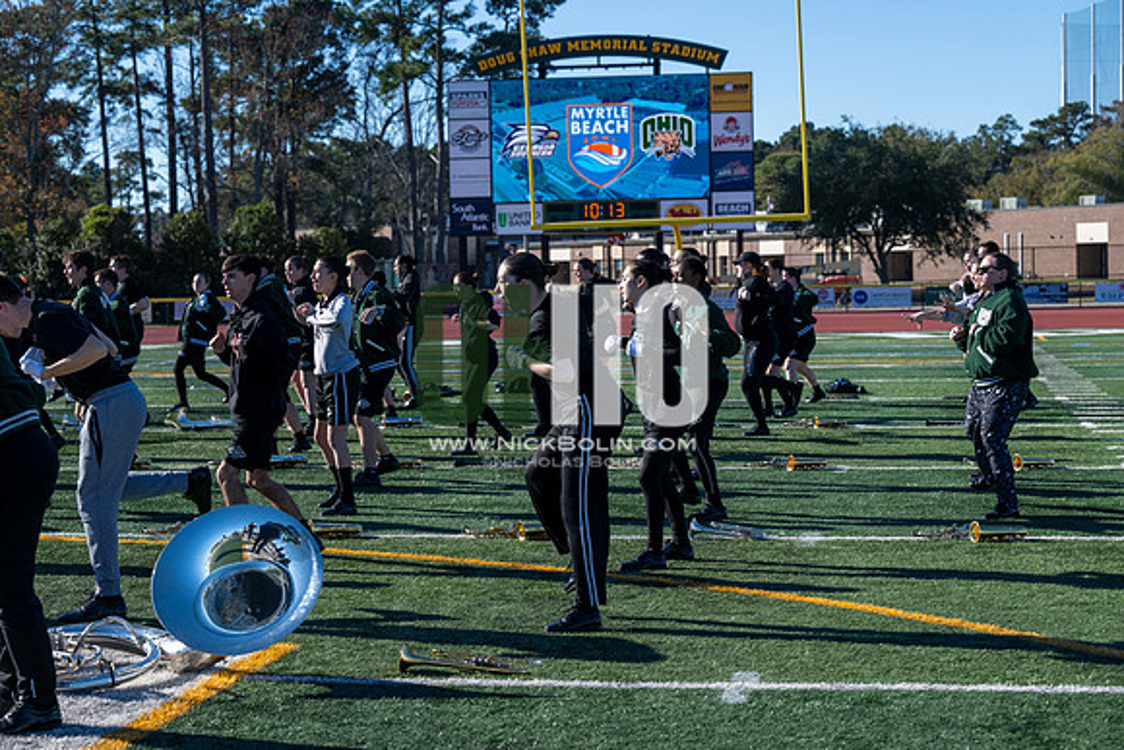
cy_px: 375
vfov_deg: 19.5
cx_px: 562
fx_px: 2186
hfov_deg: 28.8
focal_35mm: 70
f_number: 5
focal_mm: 70
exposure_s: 1/2000
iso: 250
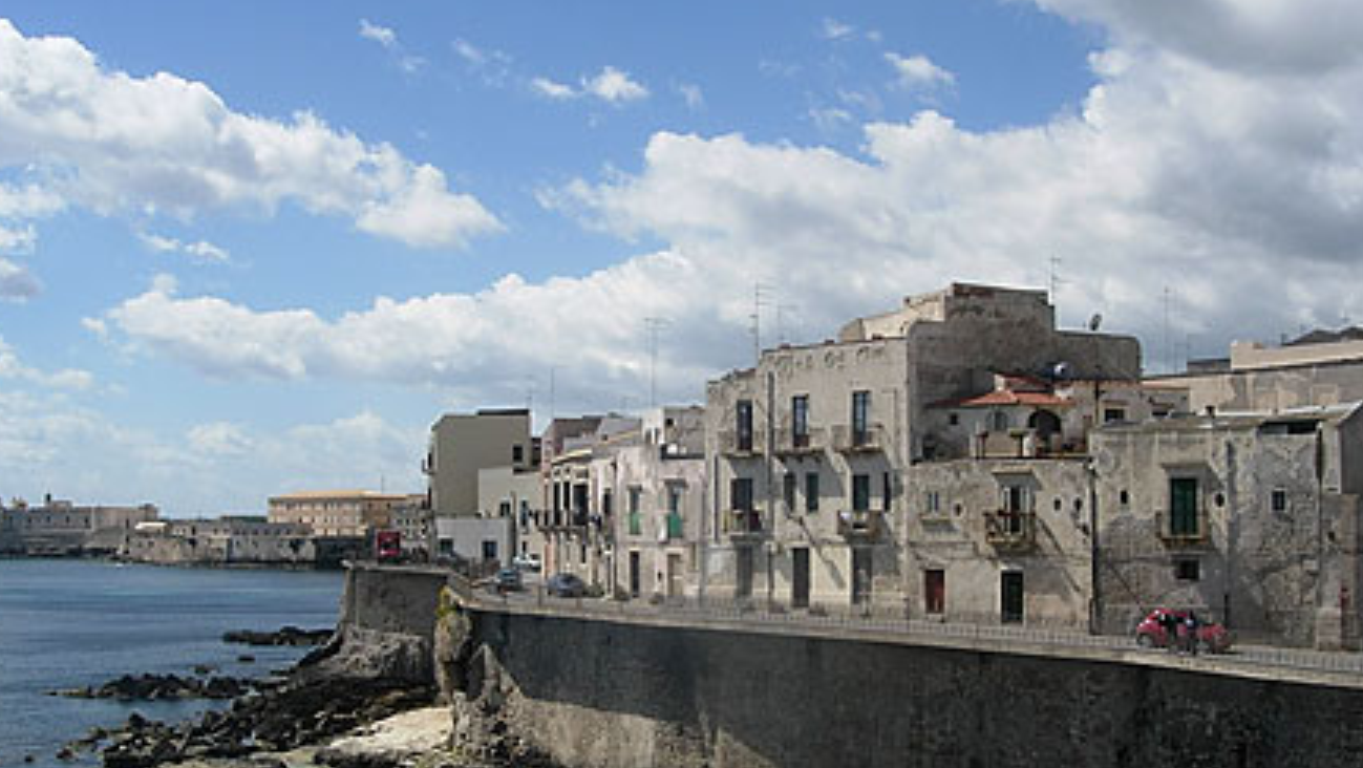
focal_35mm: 43
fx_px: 1555
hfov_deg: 47.3
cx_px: 686
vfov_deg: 27.6
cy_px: 497
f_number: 4.8
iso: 64
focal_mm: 7.8
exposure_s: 1/939
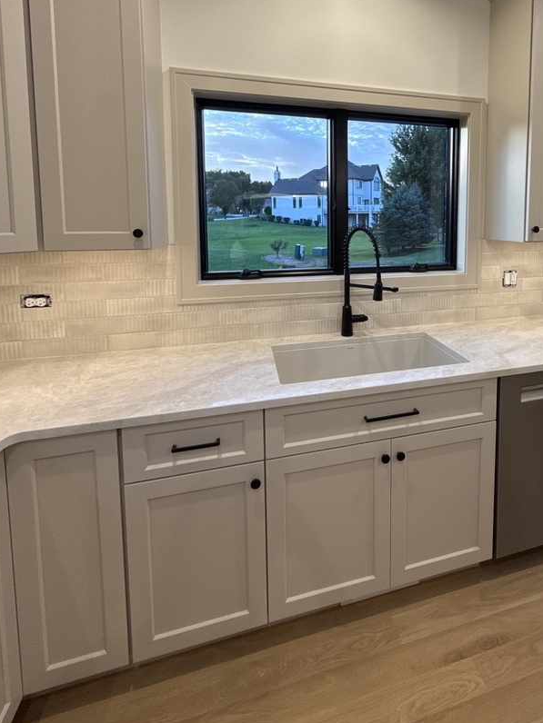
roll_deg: +0.1
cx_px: 356
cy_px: 252
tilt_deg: -5.5
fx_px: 397
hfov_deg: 67.1
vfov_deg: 82.3
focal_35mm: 19
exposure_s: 1/120
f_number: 2.2
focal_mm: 2.22
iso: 125
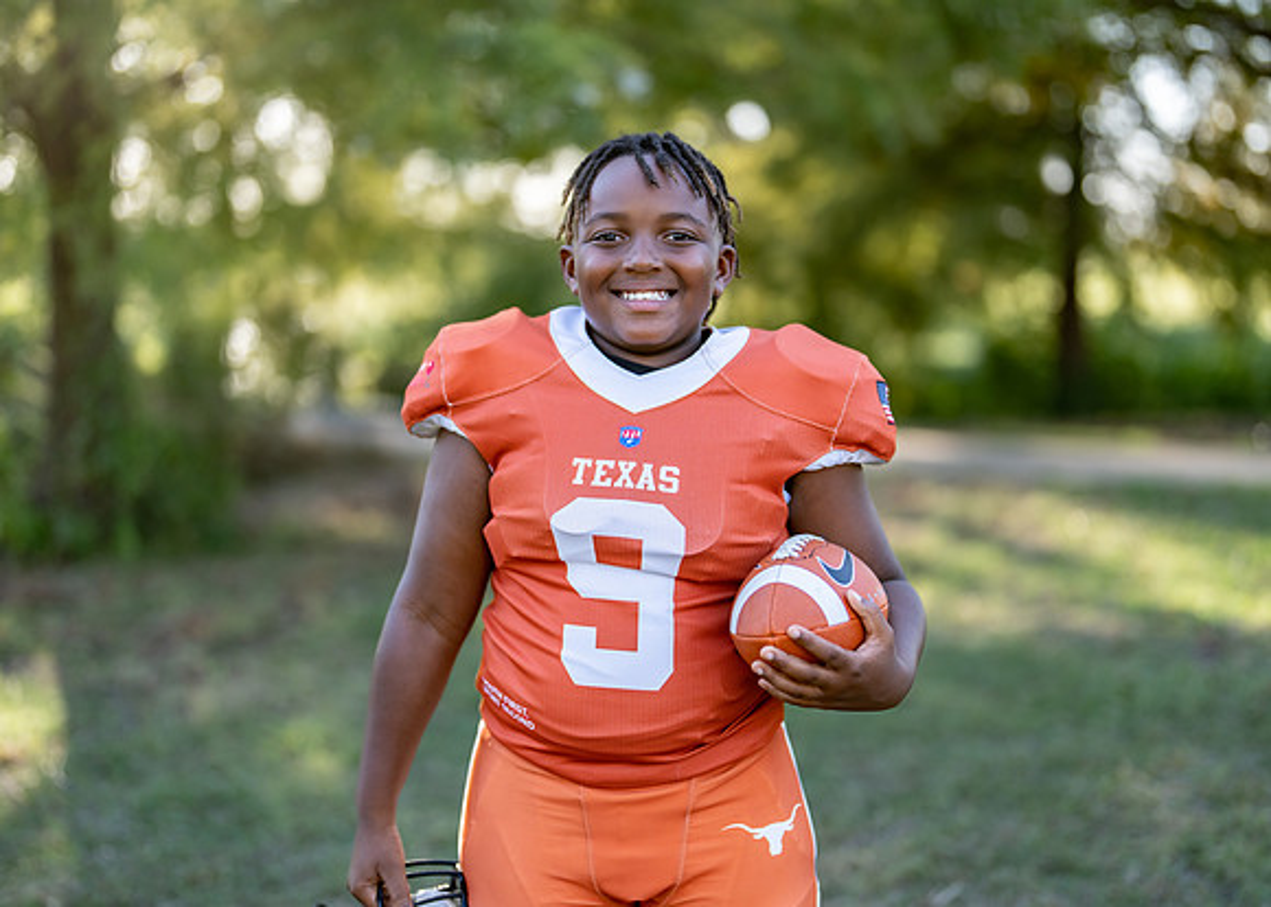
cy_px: 454
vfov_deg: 27.0
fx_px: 1891
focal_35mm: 52
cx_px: 636
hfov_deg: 37.2
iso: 100
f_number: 1.2
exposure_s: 1/1250
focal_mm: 50
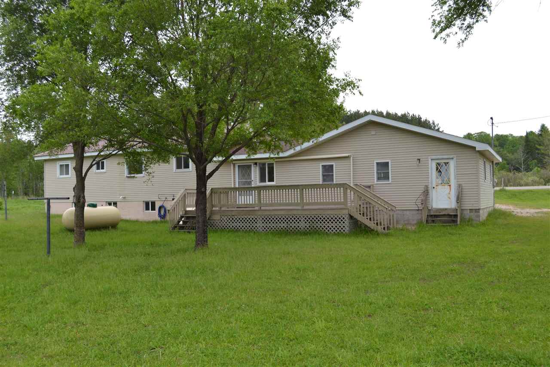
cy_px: 184
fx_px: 504
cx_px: 275
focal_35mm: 33
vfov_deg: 40.0
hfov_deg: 57.2
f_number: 6.3
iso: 100
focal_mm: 22
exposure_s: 1/200
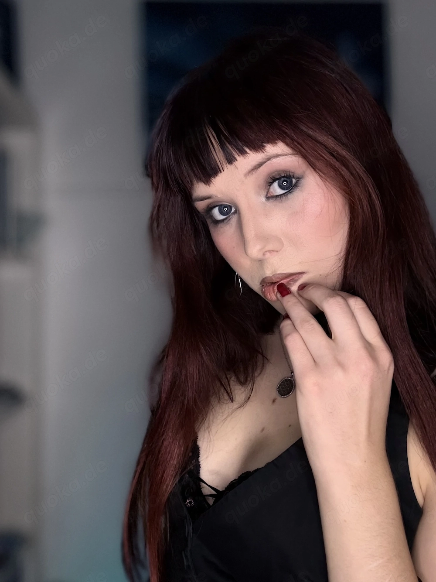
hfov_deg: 46.8
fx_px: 504
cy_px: 291
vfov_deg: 60.0
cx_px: 218
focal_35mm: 30
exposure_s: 1/44
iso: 320
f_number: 1.9
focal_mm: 2.69
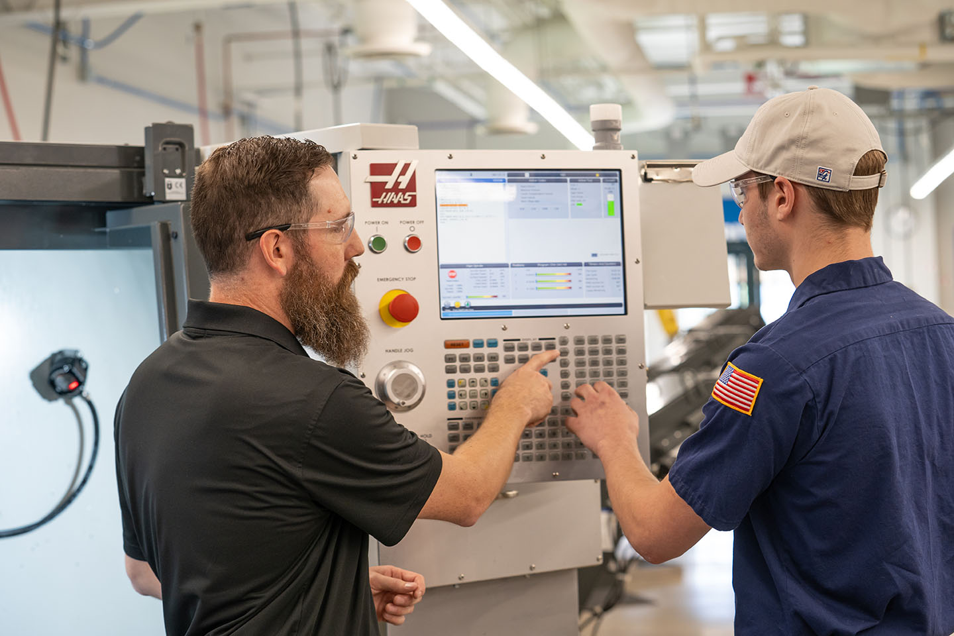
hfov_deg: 28.8
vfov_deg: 19.5
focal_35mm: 70
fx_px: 1855
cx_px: 477
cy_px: 318
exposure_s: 1/160
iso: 1000
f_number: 4
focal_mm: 70
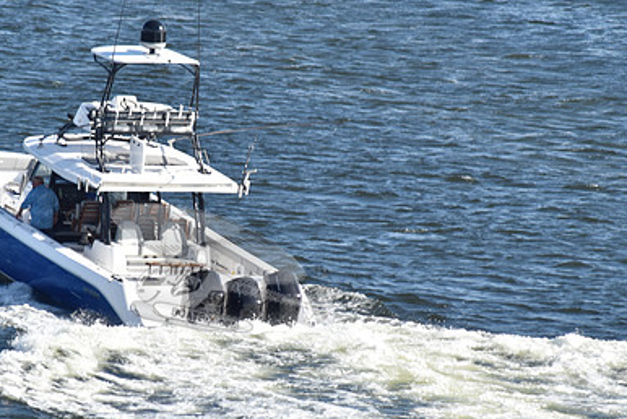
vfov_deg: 2.7
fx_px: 9028
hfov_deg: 4.0
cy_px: 267
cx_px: 227
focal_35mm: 518
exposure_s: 1/1000
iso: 400
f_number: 9.5
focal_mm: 230
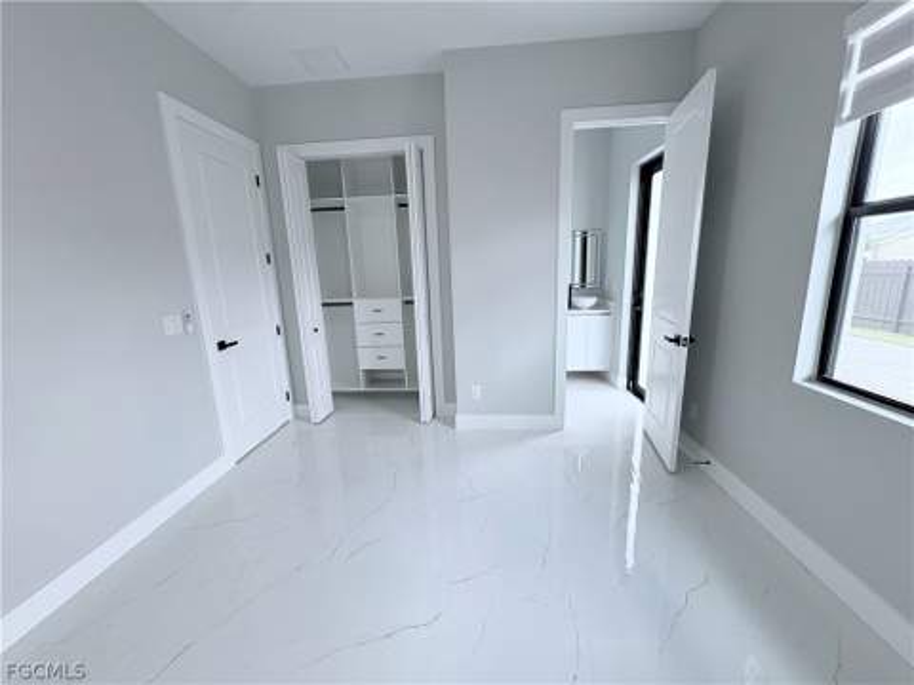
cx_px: 457
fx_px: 370
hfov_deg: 102.1
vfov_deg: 85.7
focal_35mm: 14
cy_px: 342
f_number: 2.2
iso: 100
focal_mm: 2.22
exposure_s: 1/99
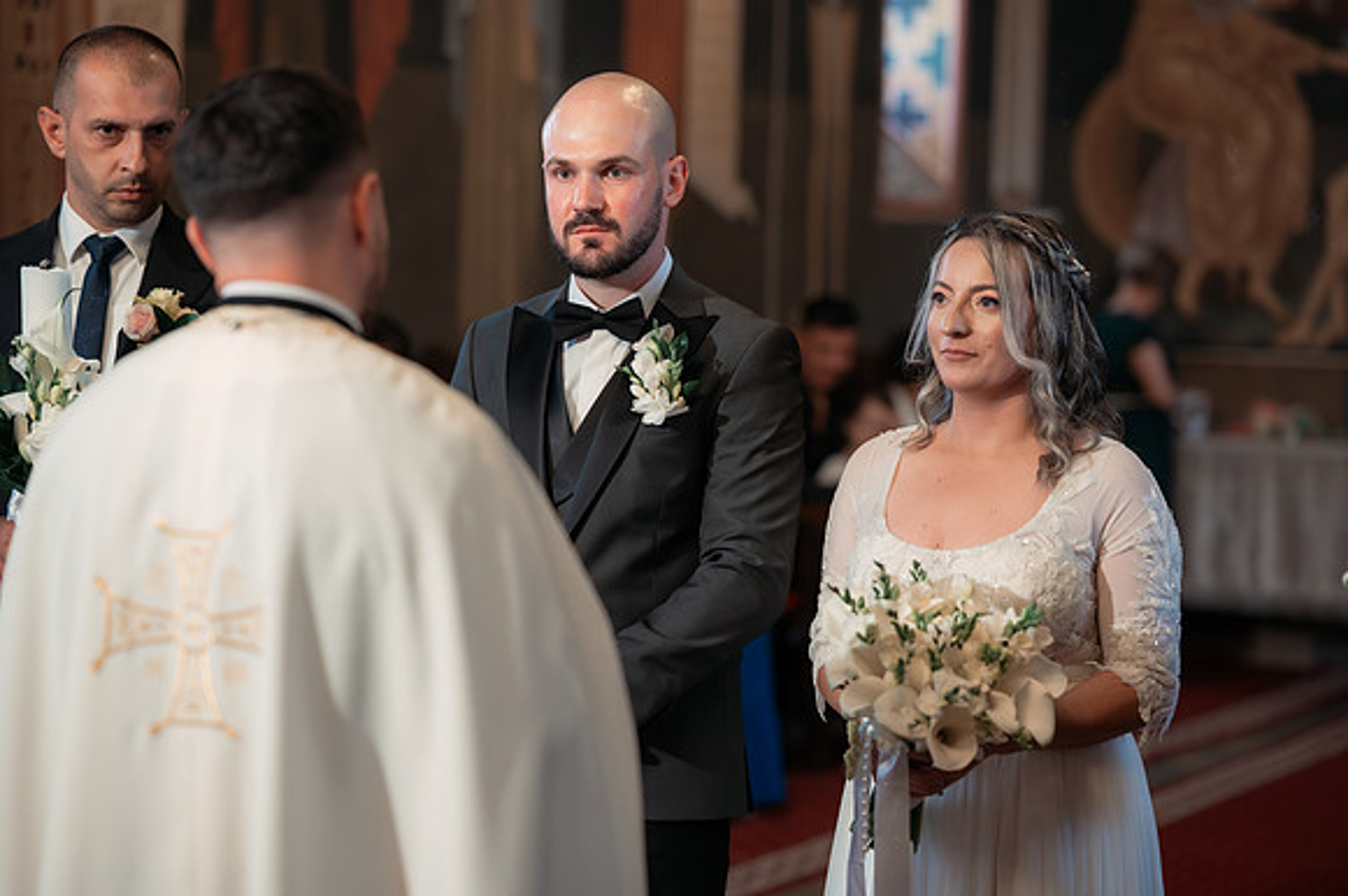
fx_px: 3181
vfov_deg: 16.1
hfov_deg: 23.9
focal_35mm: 85
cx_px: 674
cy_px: 448
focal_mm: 85
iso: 1600
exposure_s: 1/200
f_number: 2.2
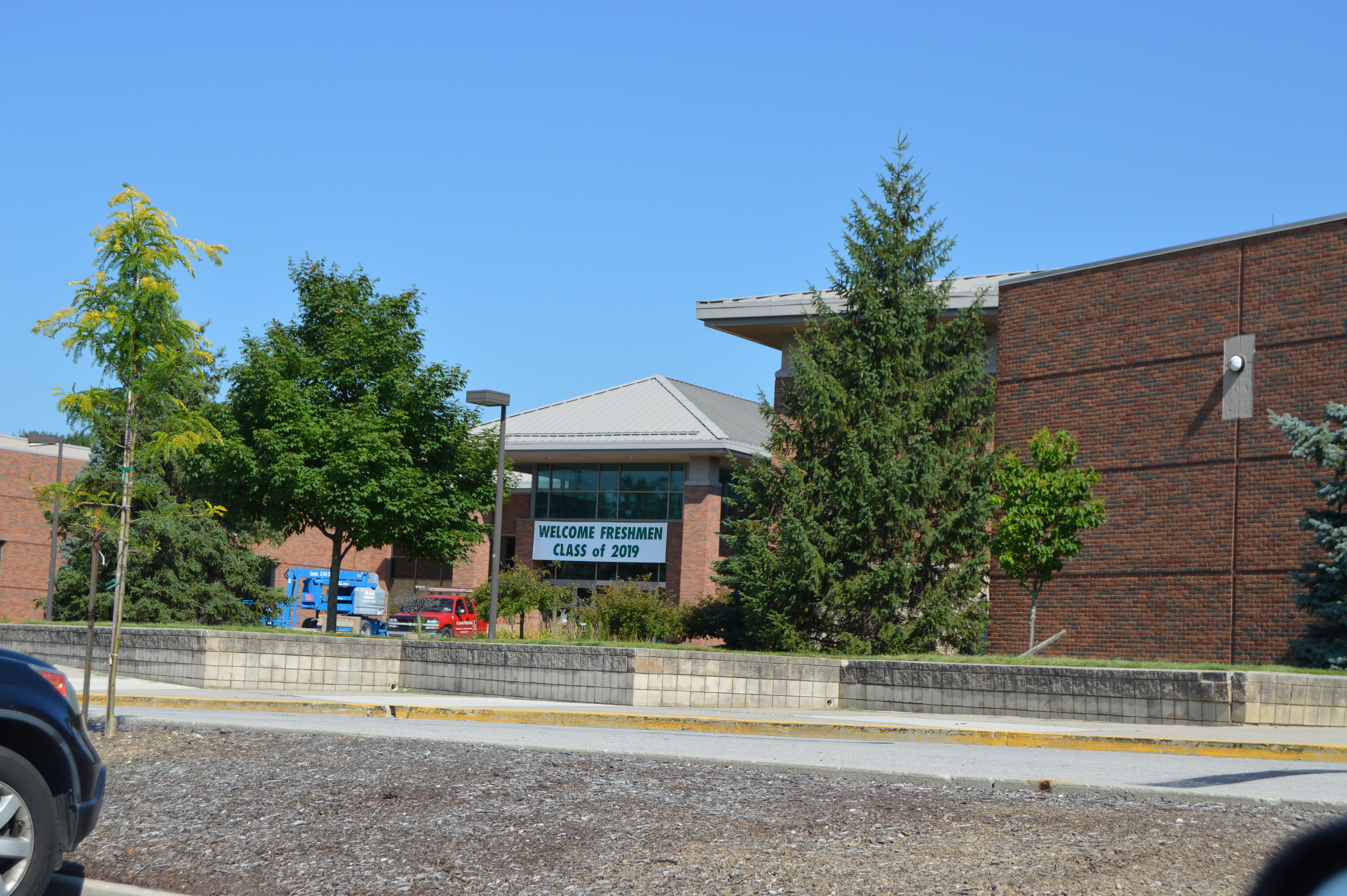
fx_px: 2131
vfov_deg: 23.7
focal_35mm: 57
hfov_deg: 35.1
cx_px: 674
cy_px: 448
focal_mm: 38
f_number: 8
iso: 100
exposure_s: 1/250
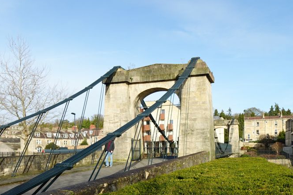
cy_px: 163
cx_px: 148
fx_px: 293
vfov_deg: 35.3
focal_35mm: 36
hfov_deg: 53.2
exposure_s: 1/2500
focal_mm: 7.6
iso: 125
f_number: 2
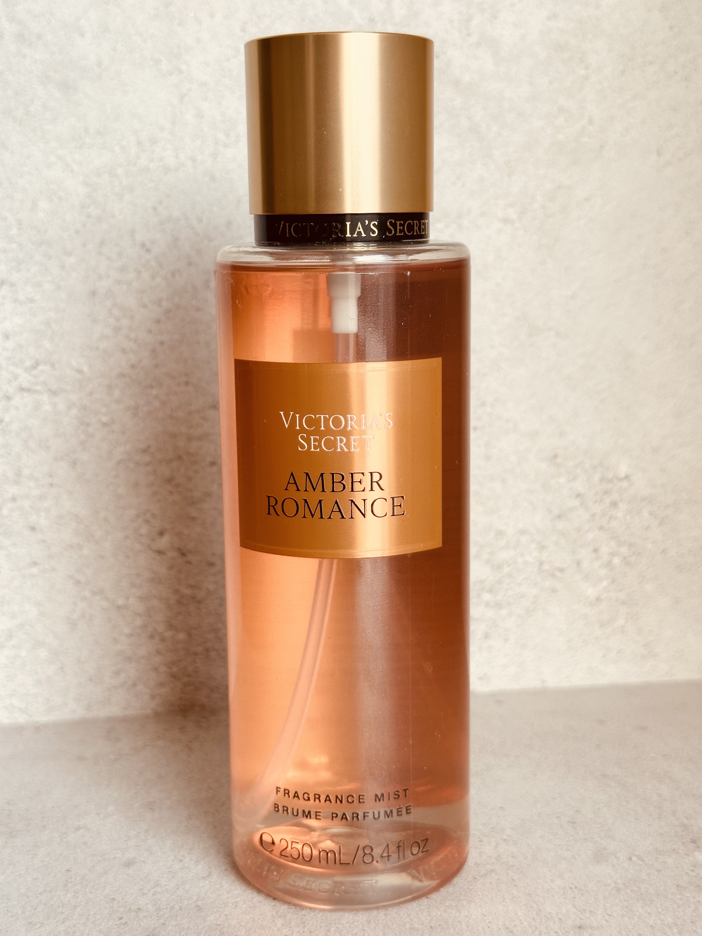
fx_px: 1298
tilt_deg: -9.5
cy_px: 468
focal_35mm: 48
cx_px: 351
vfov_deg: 39.7
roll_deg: +0.8
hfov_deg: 30.3
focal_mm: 6.86
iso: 50
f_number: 1.78
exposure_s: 1/196
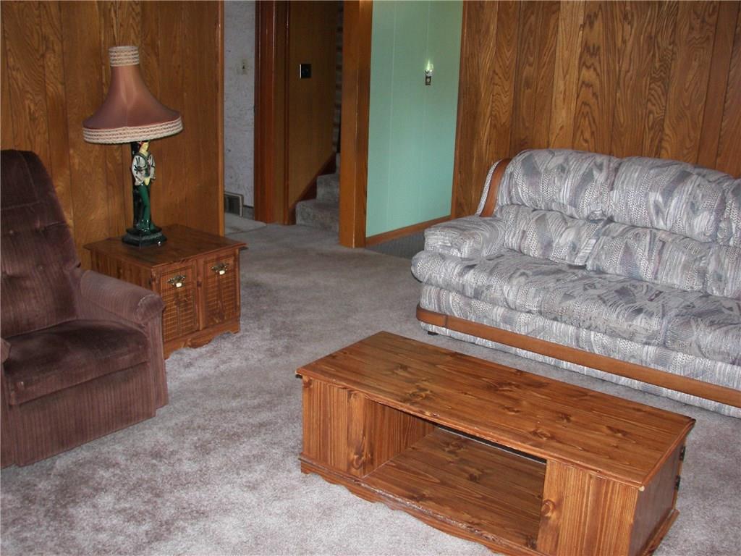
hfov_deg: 51.4
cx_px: 370
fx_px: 771
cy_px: 278
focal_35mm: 36
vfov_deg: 39.7
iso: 125
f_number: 2.8
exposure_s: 1/30
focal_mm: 6
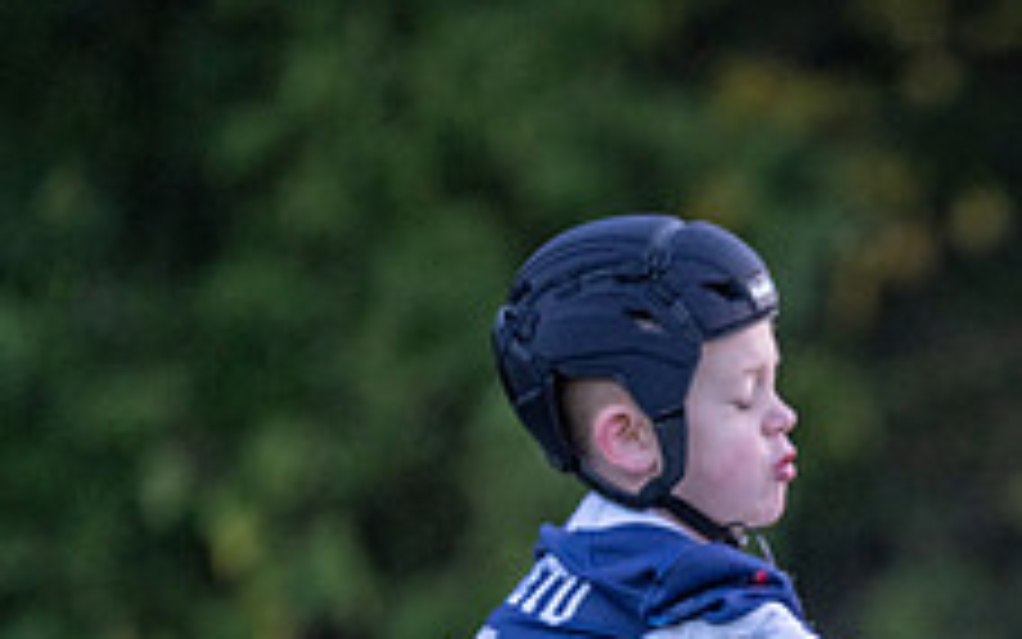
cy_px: 985
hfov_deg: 3.6
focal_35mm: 579
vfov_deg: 2.3
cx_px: 1418
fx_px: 16131
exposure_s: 1/1000
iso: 1000
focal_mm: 170
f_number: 2.8
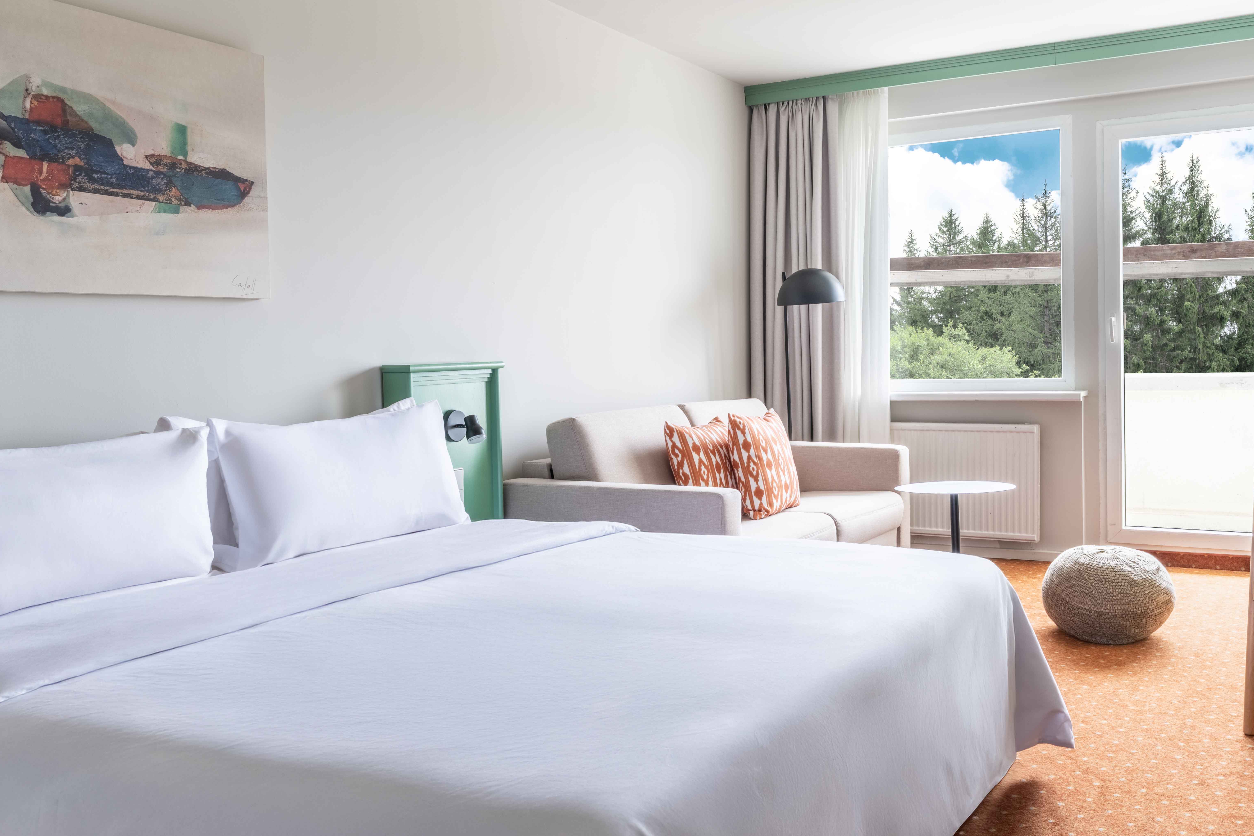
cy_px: 347
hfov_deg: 59.9
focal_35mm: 31
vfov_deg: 42.2
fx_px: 1080
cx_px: 742
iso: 64
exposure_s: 1/40
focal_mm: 23
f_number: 14
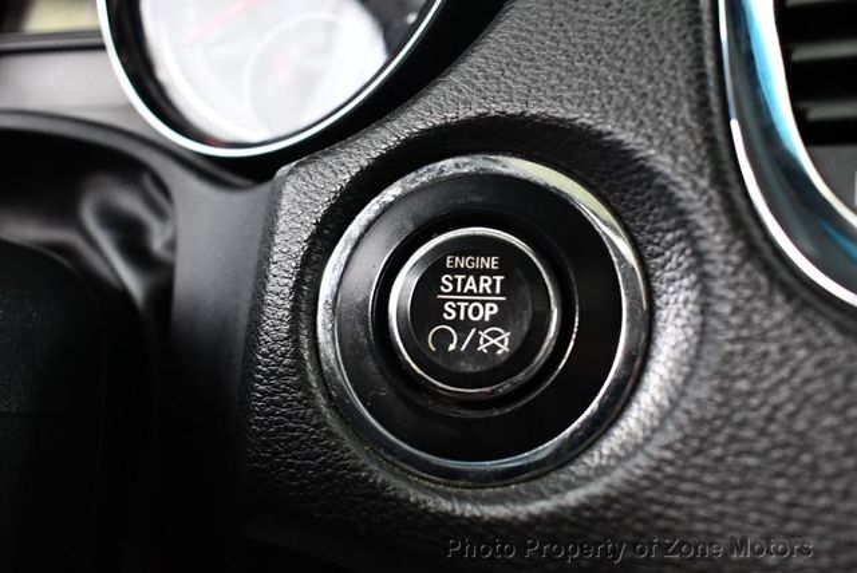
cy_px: 286
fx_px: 858
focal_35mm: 36
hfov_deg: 53.1
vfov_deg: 36.9
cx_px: 428
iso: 4000
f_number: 3.5
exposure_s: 1/60
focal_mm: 18
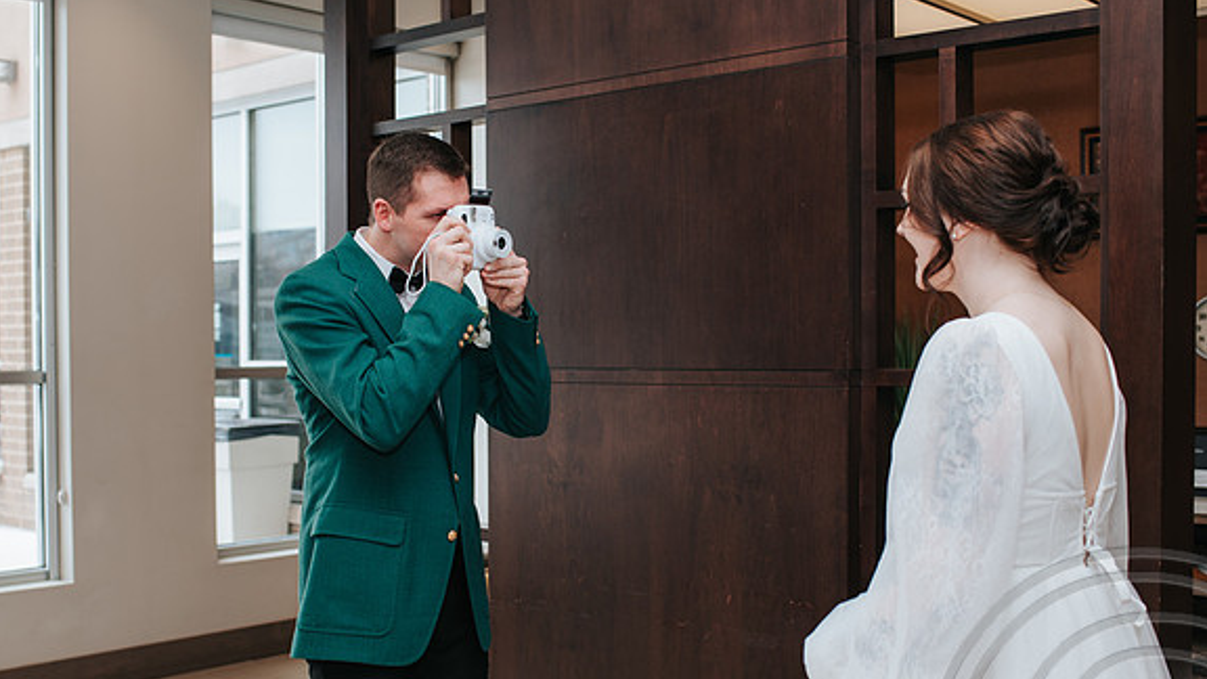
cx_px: 504
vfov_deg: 26.5
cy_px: 396
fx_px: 1440
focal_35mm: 45
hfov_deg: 45.3
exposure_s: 1/200
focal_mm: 35
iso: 360
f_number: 3.2
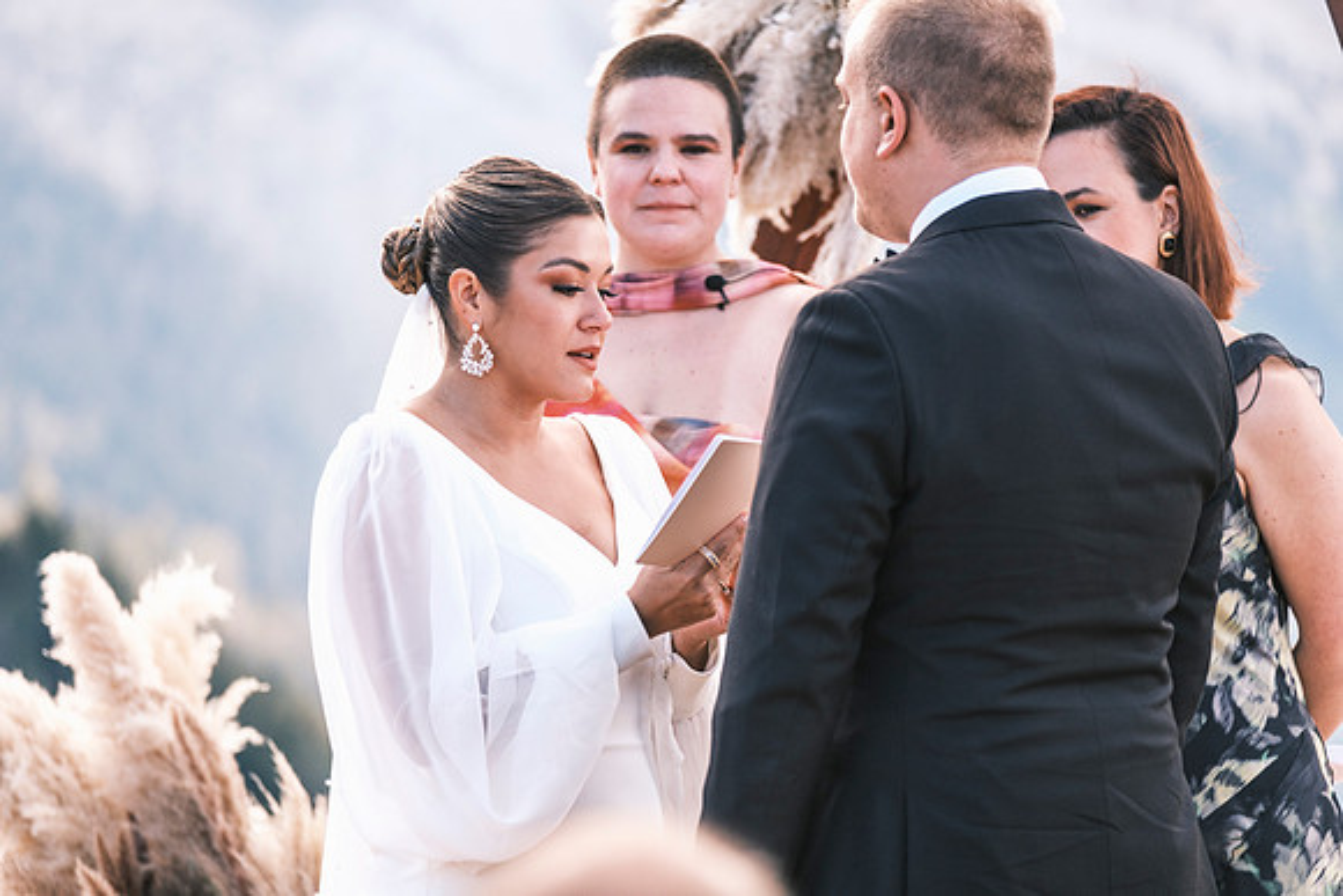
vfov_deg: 6.5
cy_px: 448
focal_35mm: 210
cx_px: 672
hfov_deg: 9.8
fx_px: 7836
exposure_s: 1/480
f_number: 2.8
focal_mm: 140
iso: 400
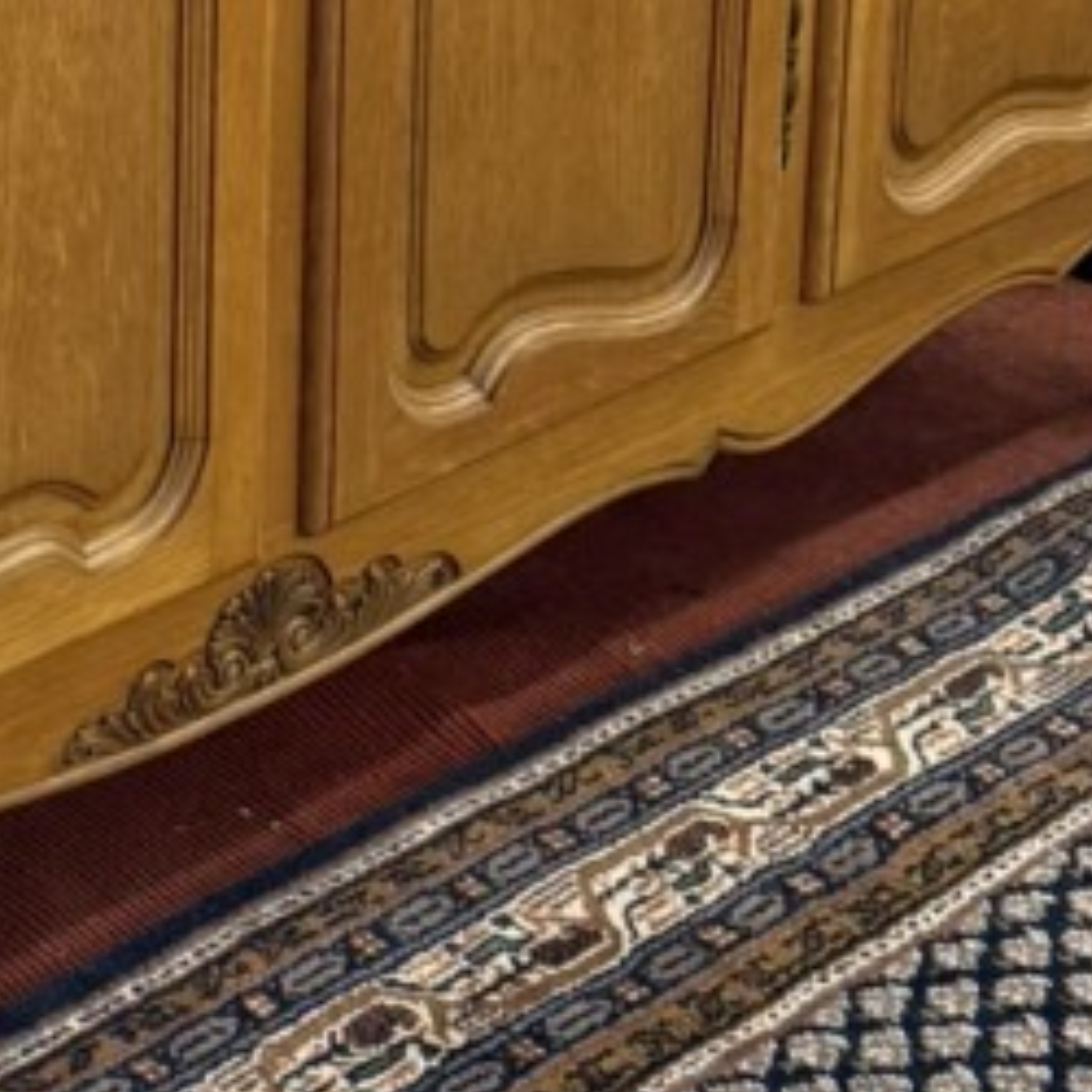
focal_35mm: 102
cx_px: -341
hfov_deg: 16.1
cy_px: -703
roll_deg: -0.3
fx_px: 3640
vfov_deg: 15.3
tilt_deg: -12.1
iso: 250
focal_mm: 6.76
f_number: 1.78
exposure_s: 1/50
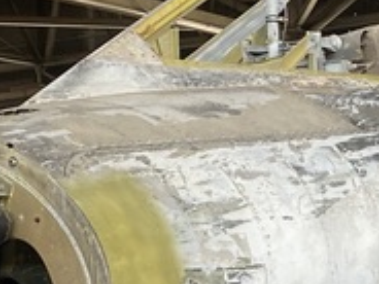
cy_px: 230
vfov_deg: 10.2
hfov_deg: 12.7
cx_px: 620
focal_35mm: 145
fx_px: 1588
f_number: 1.8
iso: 100
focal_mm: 4.25
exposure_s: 1/121
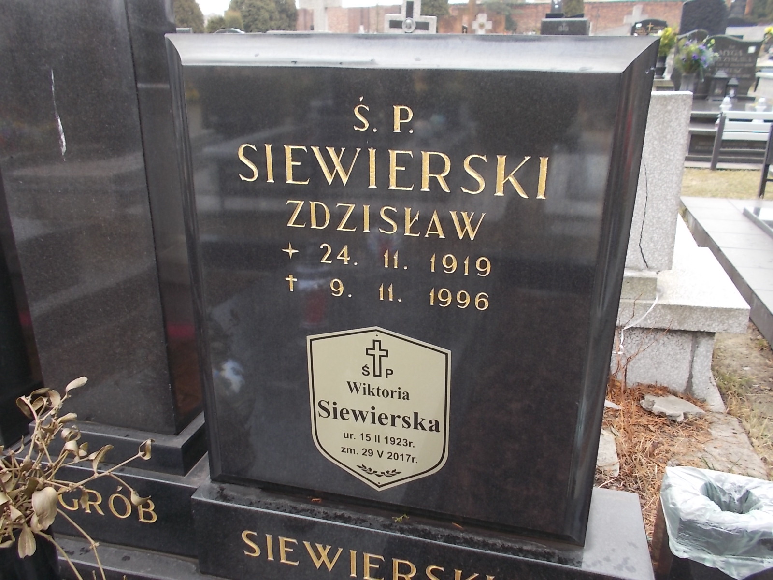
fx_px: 670
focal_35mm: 30
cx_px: 386
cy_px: 290
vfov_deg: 46.8
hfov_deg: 60.0
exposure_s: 1/100
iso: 80
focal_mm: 5.3
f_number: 3.4
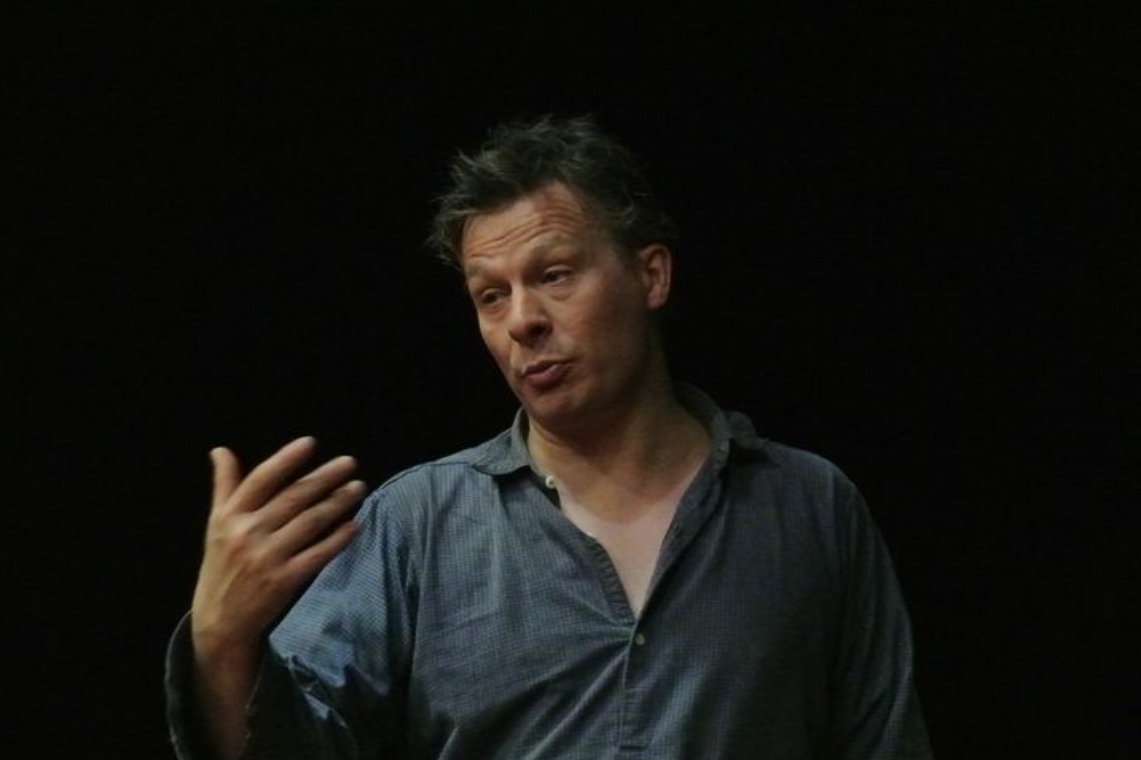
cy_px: 394
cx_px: 529
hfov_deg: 12.8
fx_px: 5070
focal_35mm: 160
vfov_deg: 8.6
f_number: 4.2
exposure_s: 1/80
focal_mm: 53.1
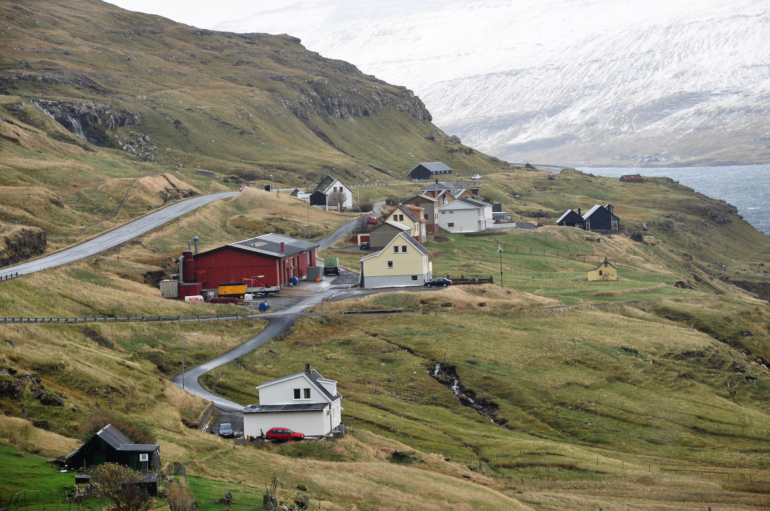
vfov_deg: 8.6
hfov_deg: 12.9
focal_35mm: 160
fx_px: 3407
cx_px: 389
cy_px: 253
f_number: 9
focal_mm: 105
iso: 400
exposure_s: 1/160
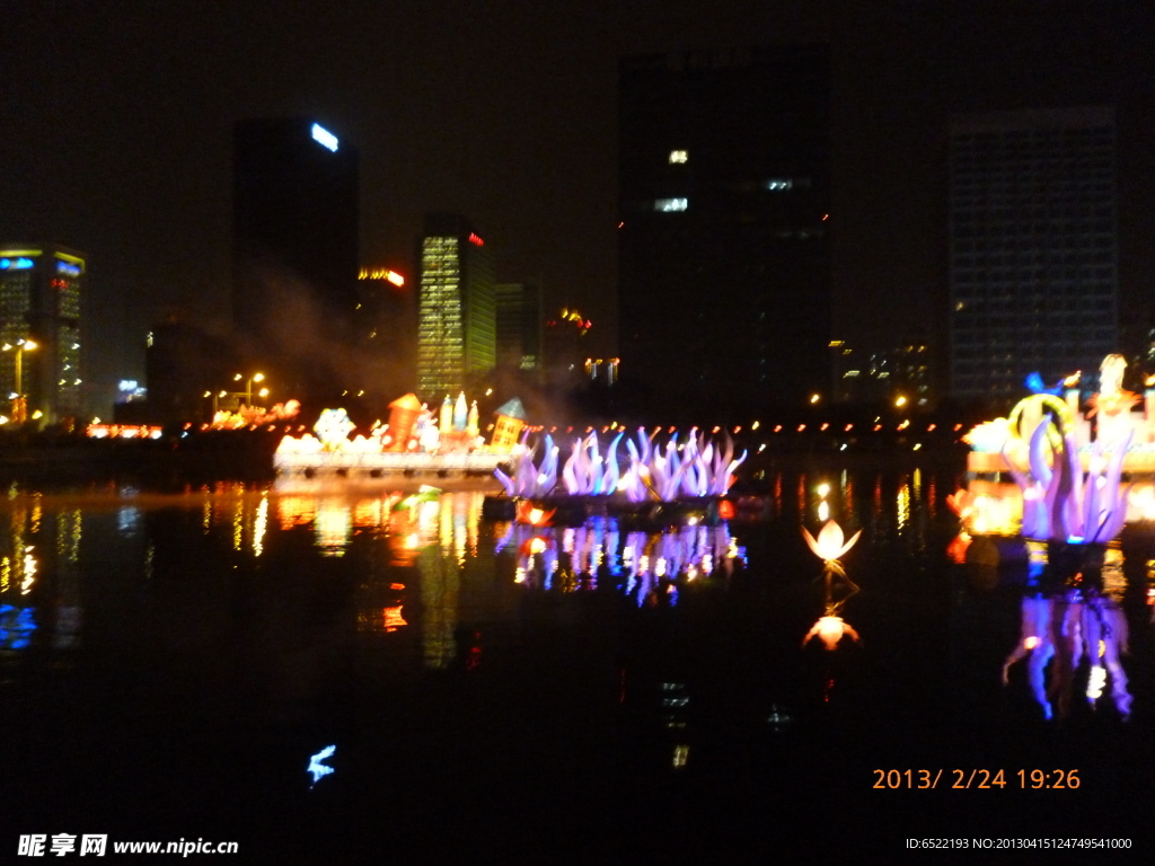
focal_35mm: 28
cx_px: 578
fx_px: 934
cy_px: 433
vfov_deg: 49.7
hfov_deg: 63.4
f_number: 3.1
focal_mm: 5
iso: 800
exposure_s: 1/8
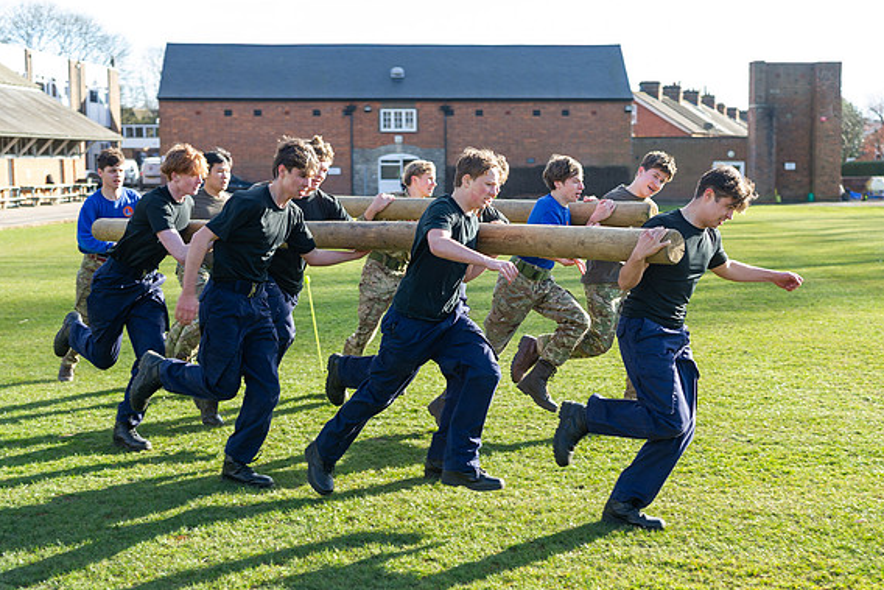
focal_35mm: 54
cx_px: 472
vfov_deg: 25.1
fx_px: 1326
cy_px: 307
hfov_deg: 36.8
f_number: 4
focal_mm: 48
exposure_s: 1/400
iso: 125
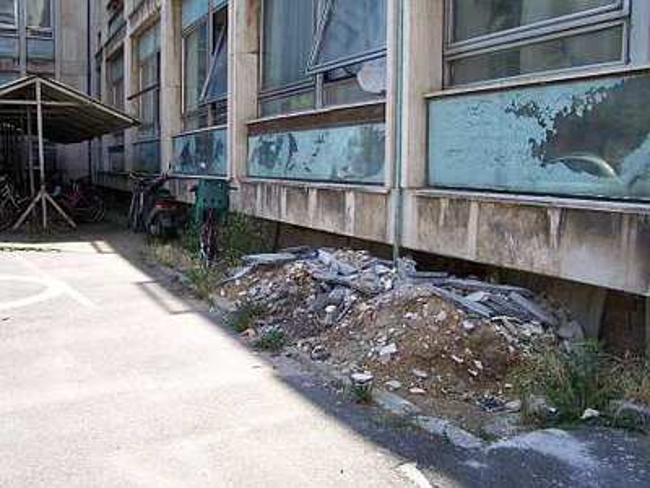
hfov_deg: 54.0
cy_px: 244
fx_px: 638
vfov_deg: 41.8
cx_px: 325
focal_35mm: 34
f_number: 5.6
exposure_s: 1/180
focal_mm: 5.6
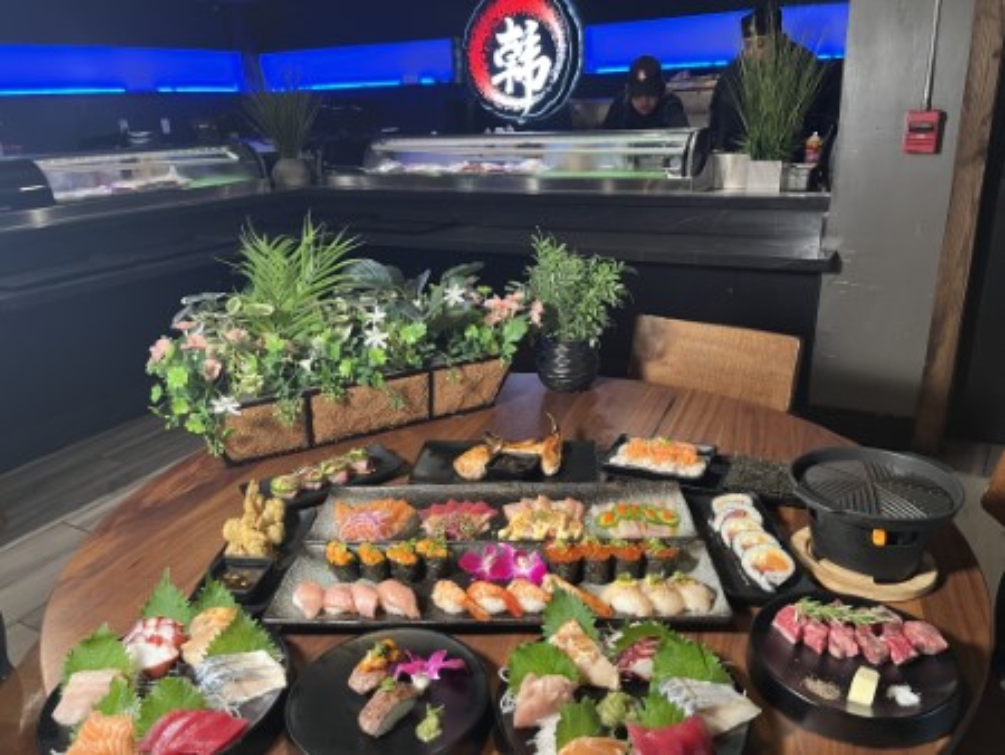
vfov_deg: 53.1
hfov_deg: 67.3
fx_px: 755
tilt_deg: -18.6
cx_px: 502
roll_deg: +2.0
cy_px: 378
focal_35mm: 26
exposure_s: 1/60
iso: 320
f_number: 1.6
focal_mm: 5.1
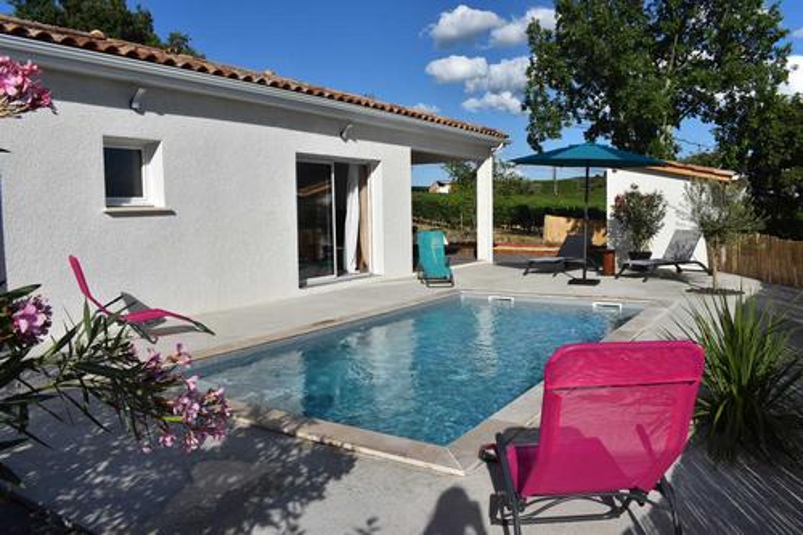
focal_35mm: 27
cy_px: 268
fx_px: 602
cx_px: 402
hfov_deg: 67.4
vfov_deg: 47.9
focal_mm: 18
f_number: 11
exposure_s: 1/500
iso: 200
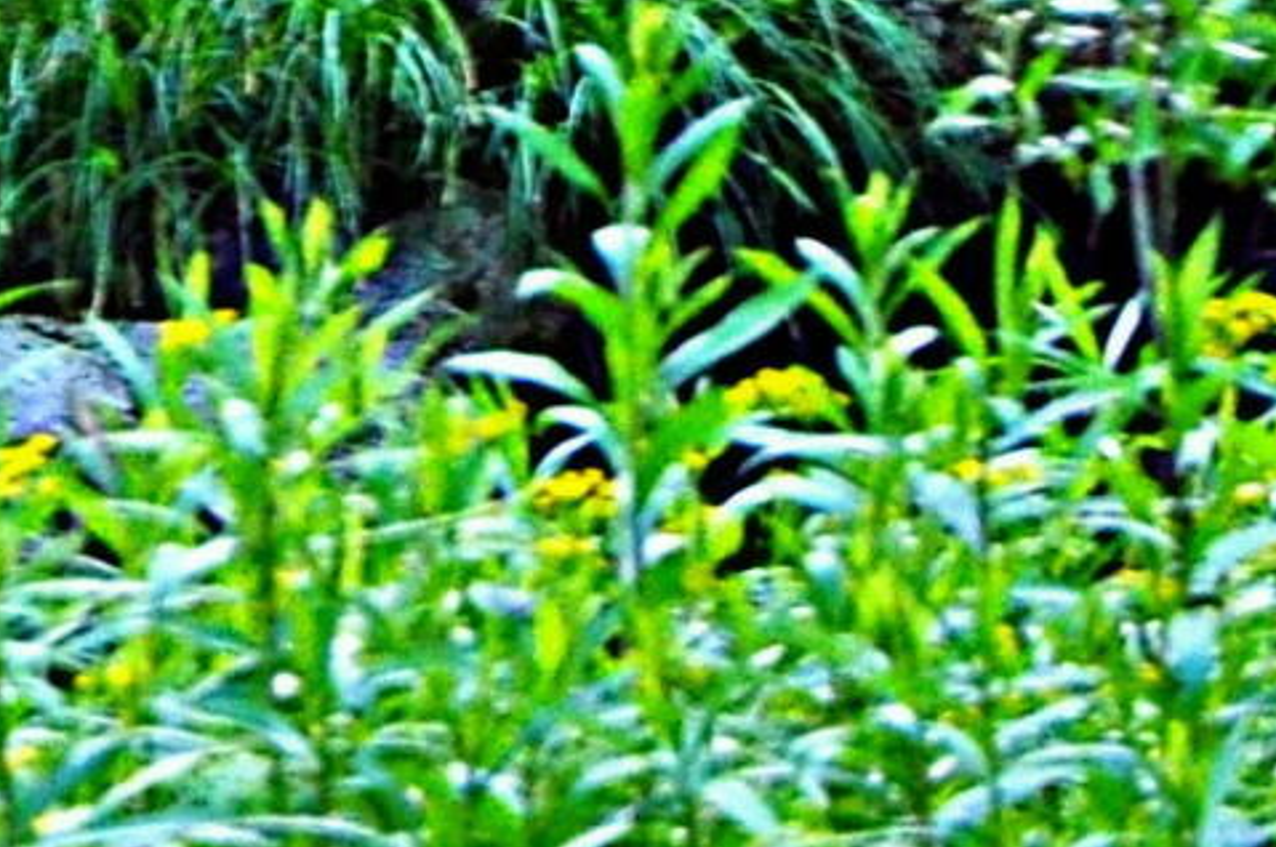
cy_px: -59
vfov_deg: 1.4
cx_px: -245
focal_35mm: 986
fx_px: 34905
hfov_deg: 2.1
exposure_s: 1/100
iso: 900
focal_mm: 105
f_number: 5.6
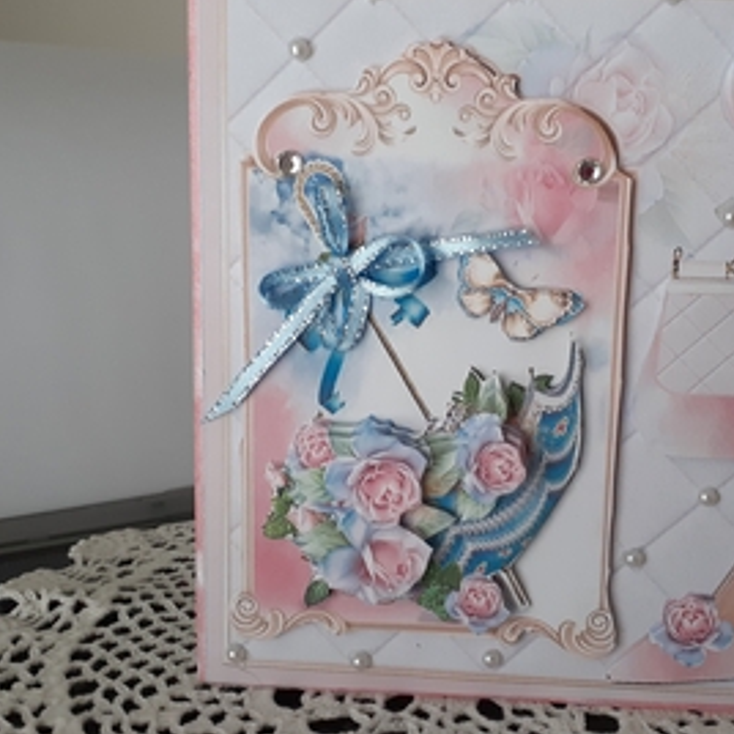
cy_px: 344
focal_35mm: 40
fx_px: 960
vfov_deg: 41.8
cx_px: 455
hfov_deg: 41.6
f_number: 1.9
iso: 100
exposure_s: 1/50
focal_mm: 3.6
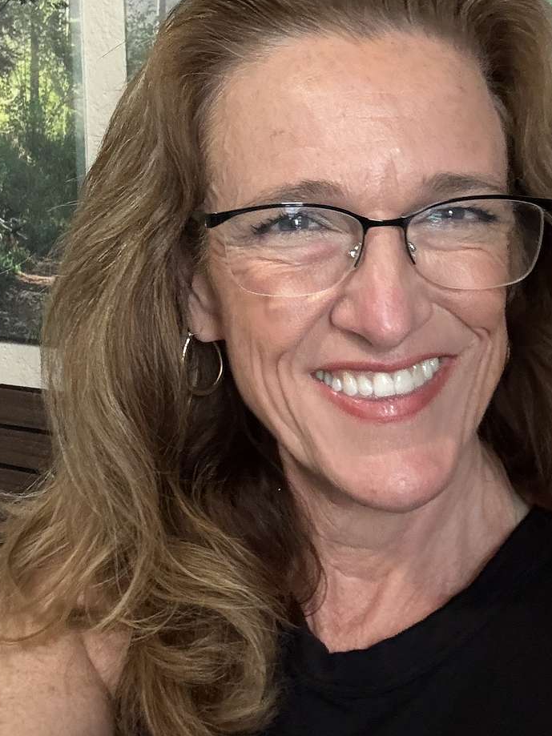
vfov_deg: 39.9
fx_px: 1000
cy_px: 237
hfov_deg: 30.8
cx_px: 228
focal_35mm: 47
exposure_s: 1/30
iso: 320
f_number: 1.9
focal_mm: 2.69
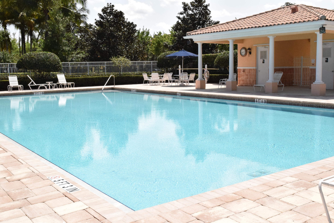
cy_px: 112
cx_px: 167
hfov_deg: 46.4
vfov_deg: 31.9
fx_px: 390
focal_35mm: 42
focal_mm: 28
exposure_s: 1/1600
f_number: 20
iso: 3200
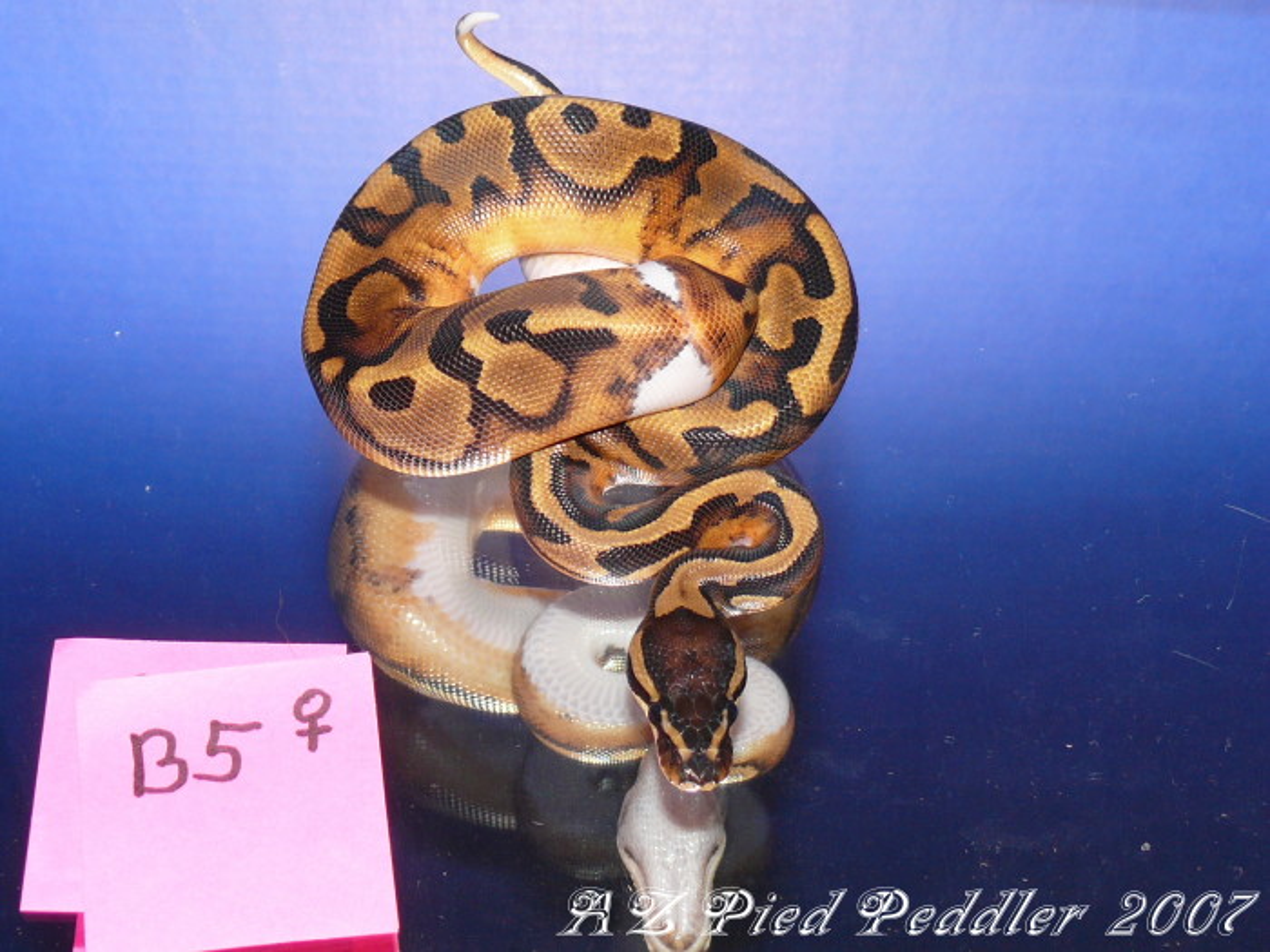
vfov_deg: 32.9
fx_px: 1614
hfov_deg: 42.9
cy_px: 476
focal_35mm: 44
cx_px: 635
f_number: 3.2
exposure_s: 1/30
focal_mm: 9.3
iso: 100
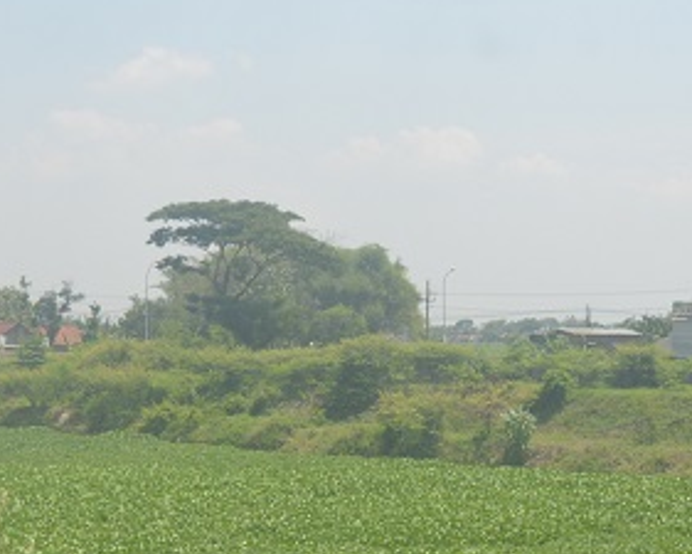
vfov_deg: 19.5
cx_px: 256
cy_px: 518
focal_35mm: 77
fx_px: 1578
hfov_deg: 24.7
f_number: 8
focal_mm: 22
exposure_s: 1/200
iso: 100
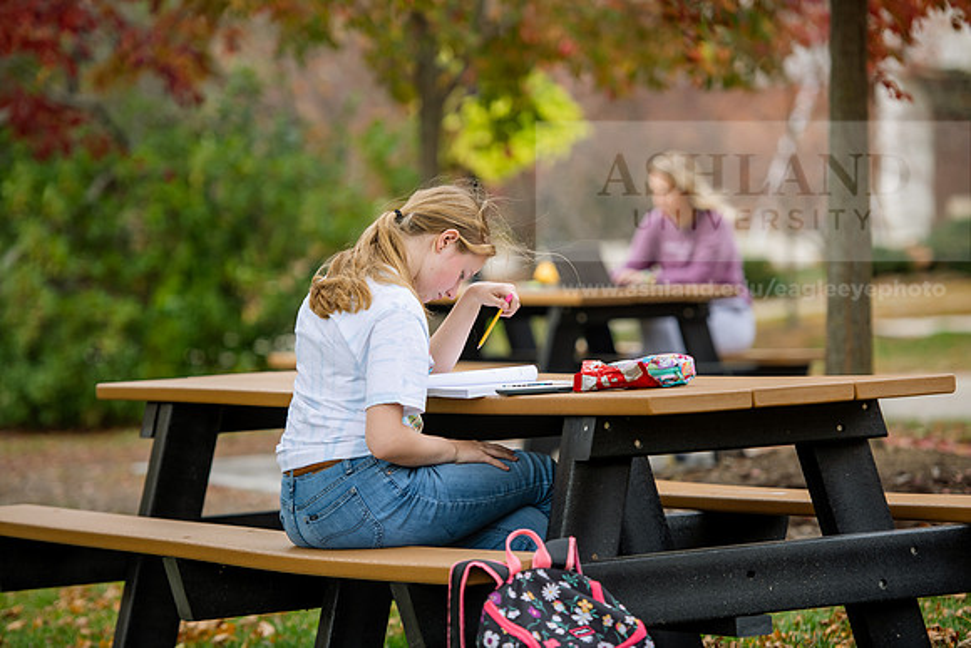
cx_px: 486
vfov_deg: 9.2
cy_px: 324
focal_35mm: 150
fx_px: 4047
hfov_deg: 13.7
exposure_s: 1/320
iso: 160
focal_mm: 150
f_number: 3.2
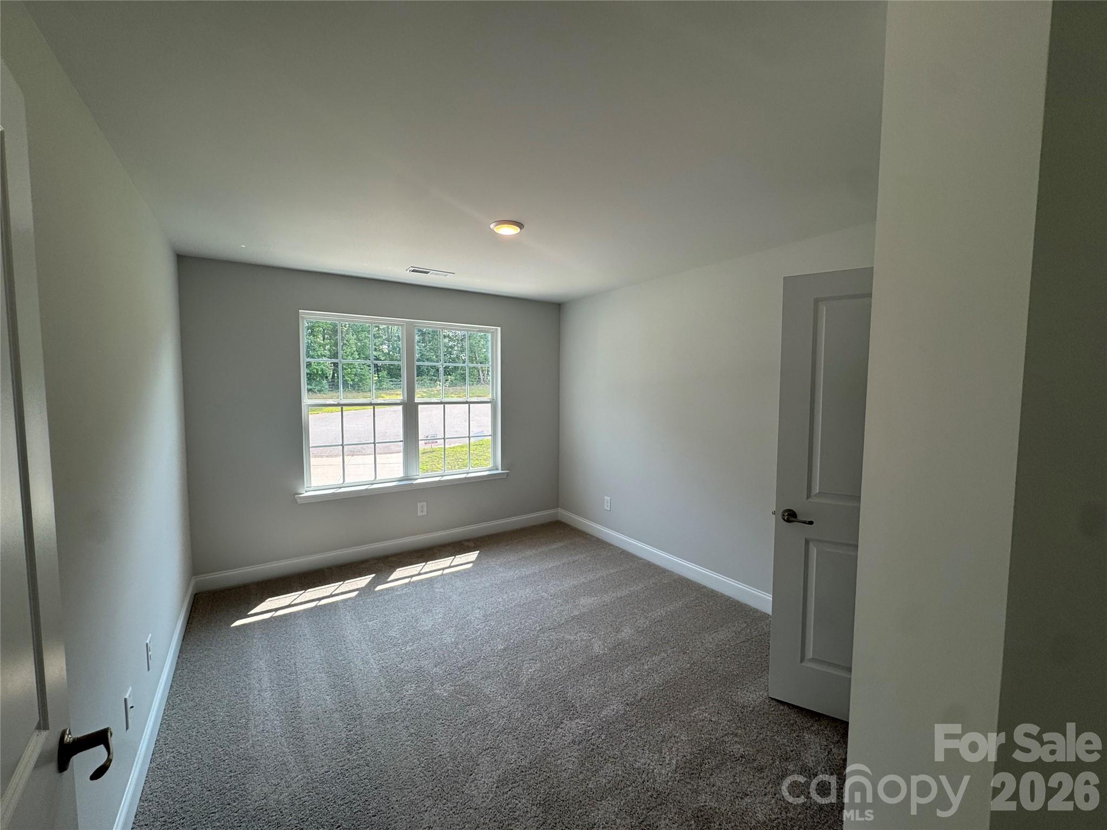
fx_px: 448
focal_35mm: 14
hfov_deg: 102.1
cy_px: 415
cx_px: 554
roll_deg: -0.1
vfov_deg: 85.7
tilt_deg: -3.3
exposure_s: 1/159
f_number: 2.2
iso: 40
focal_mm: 2.22
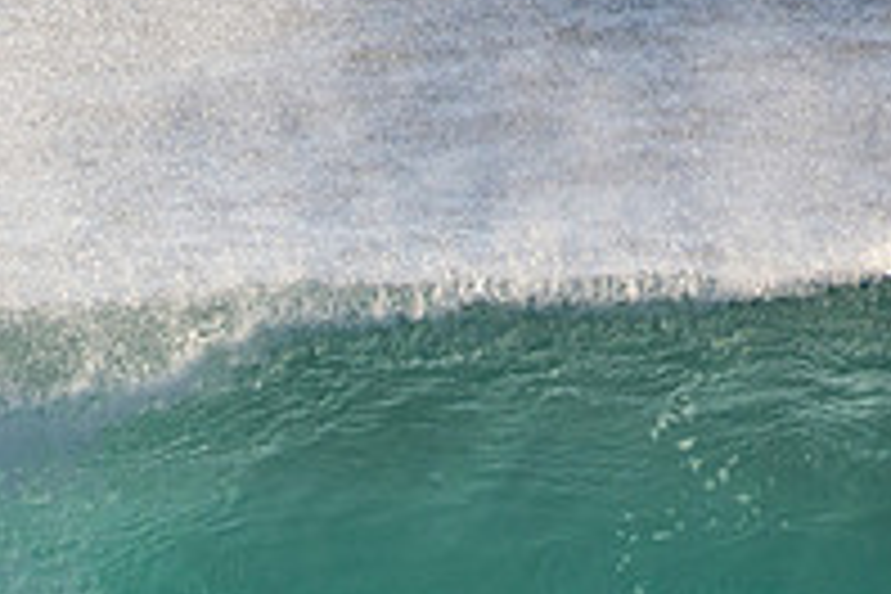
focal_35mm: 2198
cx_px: 220
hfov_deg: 0.9
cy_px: 835
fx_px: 54396
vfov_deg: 0.6
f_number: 5.6
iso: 360
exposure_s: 1/2000
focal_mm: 500
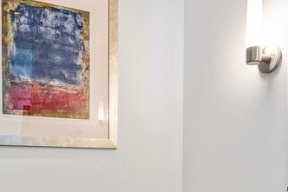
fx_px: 304
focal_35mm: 38
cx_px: 150
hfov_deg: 50.7
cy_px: 175
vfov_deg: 33.1
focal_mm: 14
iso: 200
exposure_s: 1/4
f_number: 9.5
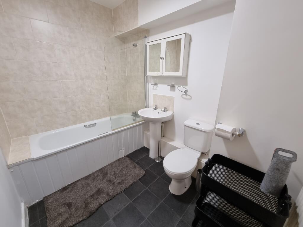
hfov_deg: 106.2
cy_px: 114
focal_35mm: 13
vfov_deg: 89.9
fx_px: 114
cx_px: 152
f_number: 2.2
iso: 320
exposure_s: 1/33
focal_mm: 2.2
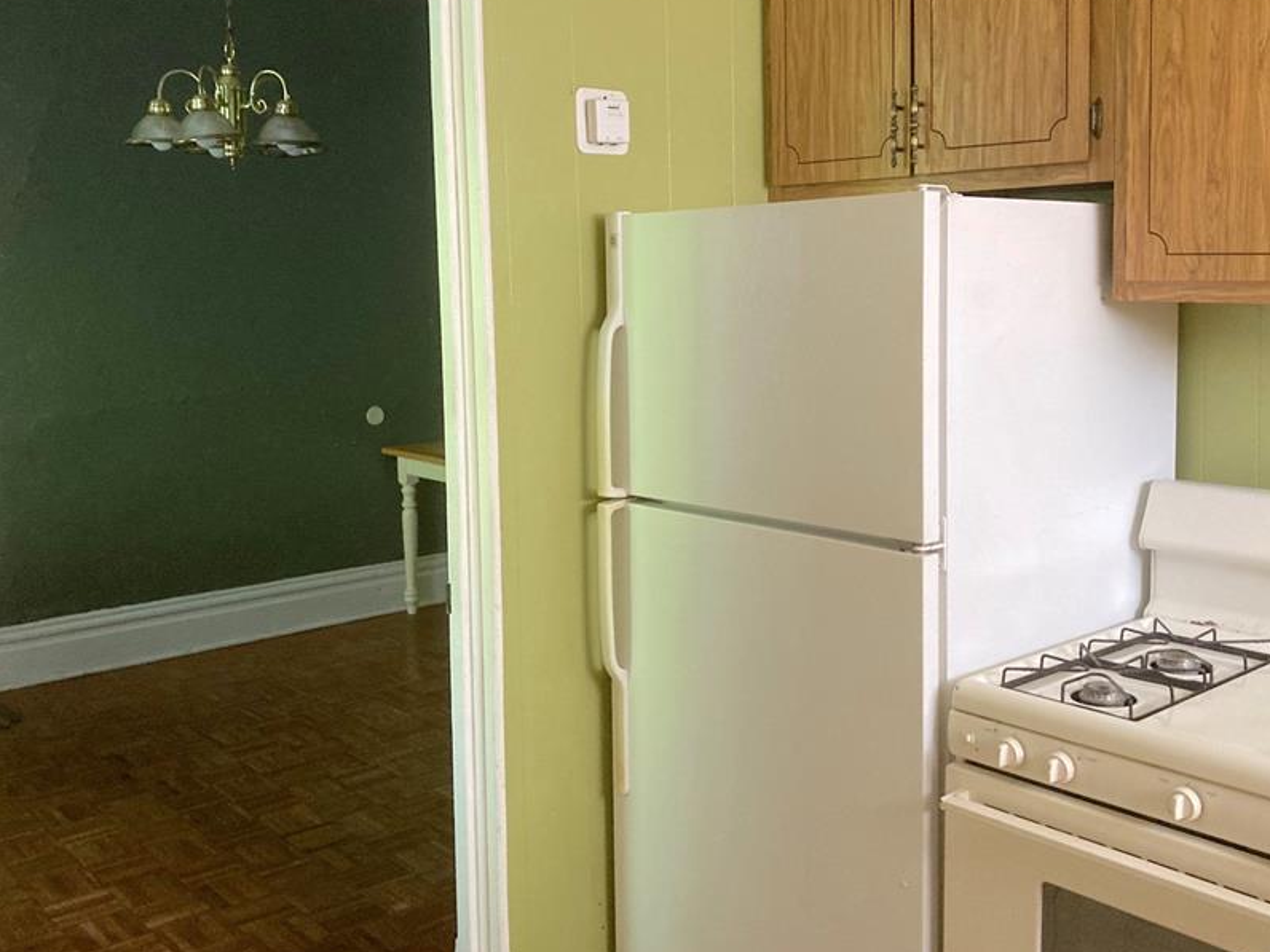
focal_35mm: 36
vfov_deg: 39.6
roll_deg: -0.3
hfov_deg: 51.3
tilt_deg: -4.4
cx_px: 688
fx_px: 1321
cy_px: 410
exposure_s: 1/31
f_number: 1.8
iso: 400
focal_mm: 3.99
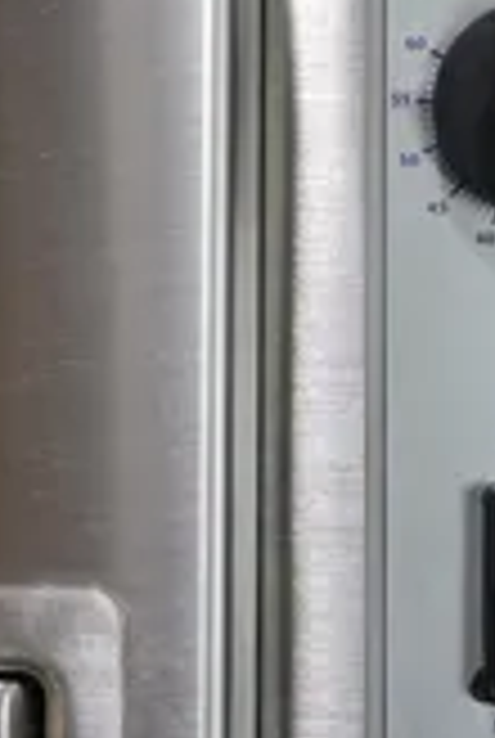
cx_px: 533
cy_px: 346
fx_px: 1848
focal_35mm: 90
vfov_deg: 22.6
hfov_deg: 14.9
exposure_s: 1/50
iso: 500
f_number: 3.5
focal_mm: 13.84
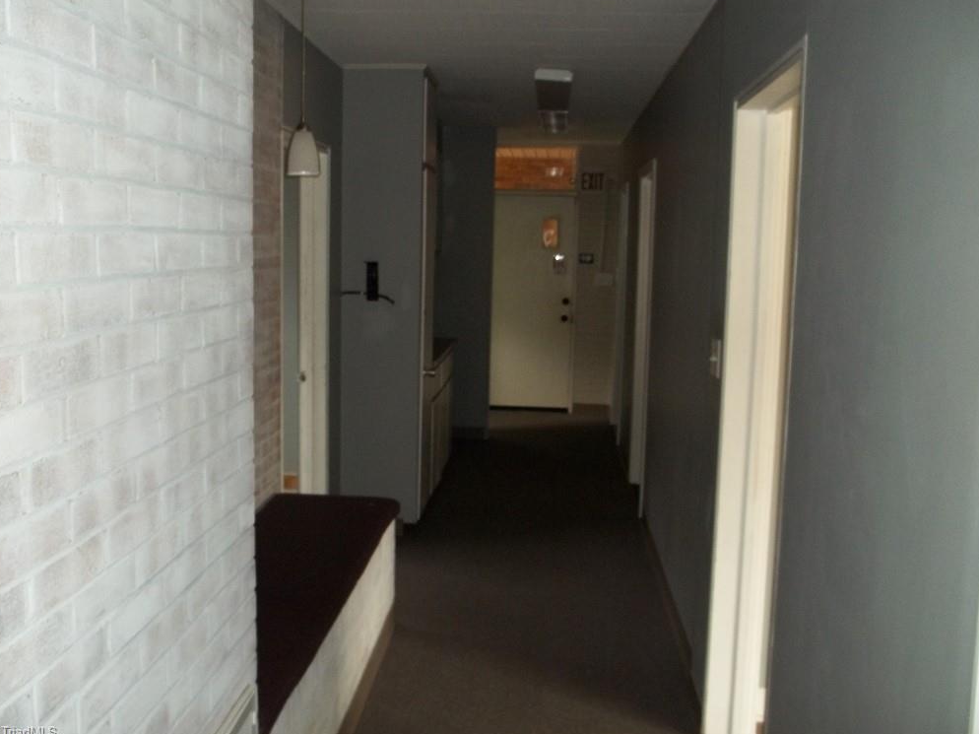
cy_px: 363
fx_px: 961
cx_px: 490
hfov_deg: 54.0
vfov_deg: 41.8
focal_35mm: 34
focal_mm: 5.9
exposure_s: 1/30
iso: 160
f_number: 3.3
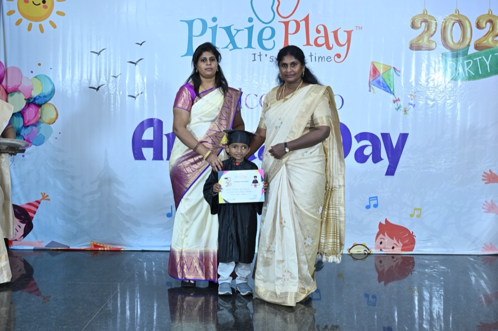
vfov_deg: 30.5
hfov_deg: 44.5
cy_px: 166
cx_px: 249
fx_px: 608
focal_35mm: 44
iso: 1250
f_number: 6.3
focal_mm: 44
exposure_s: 1/160
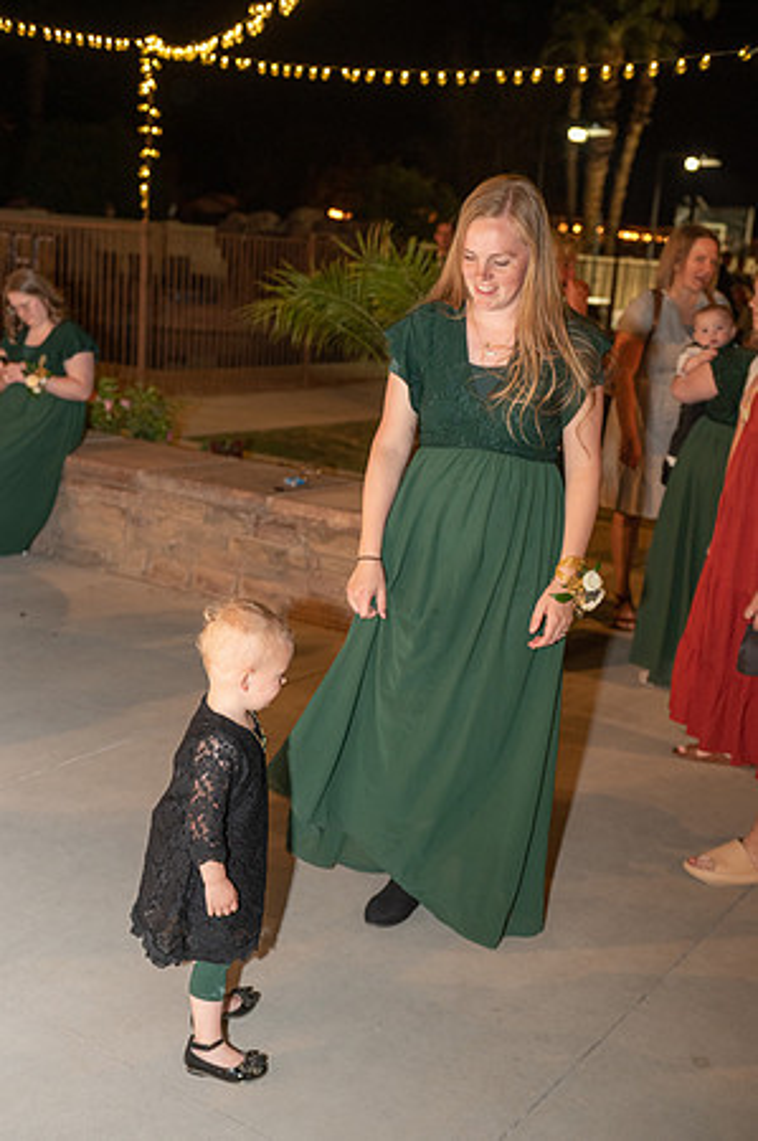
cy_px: 570
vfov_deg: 46.4
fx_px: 1329
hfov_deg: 31.8
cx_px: 379
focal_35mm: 42
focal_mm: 42
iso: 3200
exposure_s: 1/100
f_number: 3.5
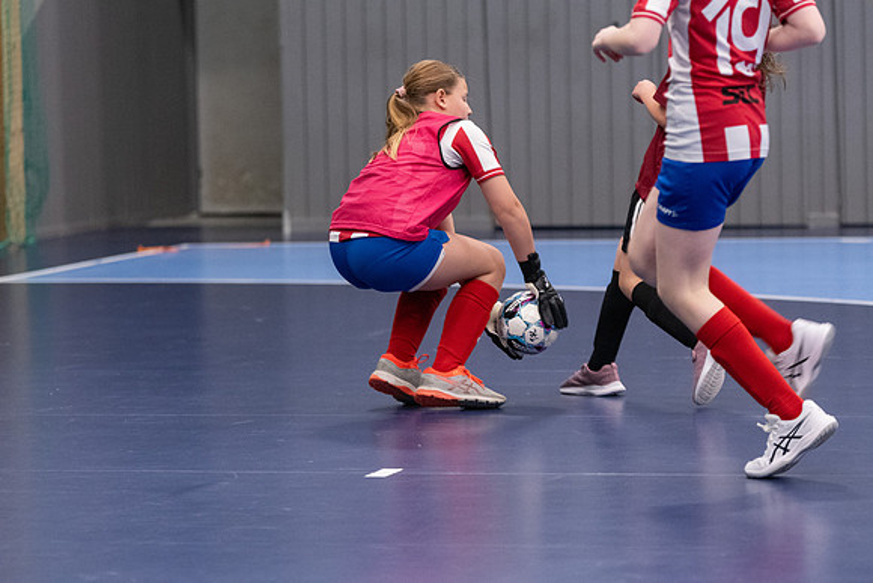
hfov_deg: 10.5
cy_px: 292
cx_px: 436
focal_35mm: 195
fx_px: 4730
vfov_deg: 7.0
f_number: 3.2
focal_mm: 130
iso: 5600
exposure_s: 1/500
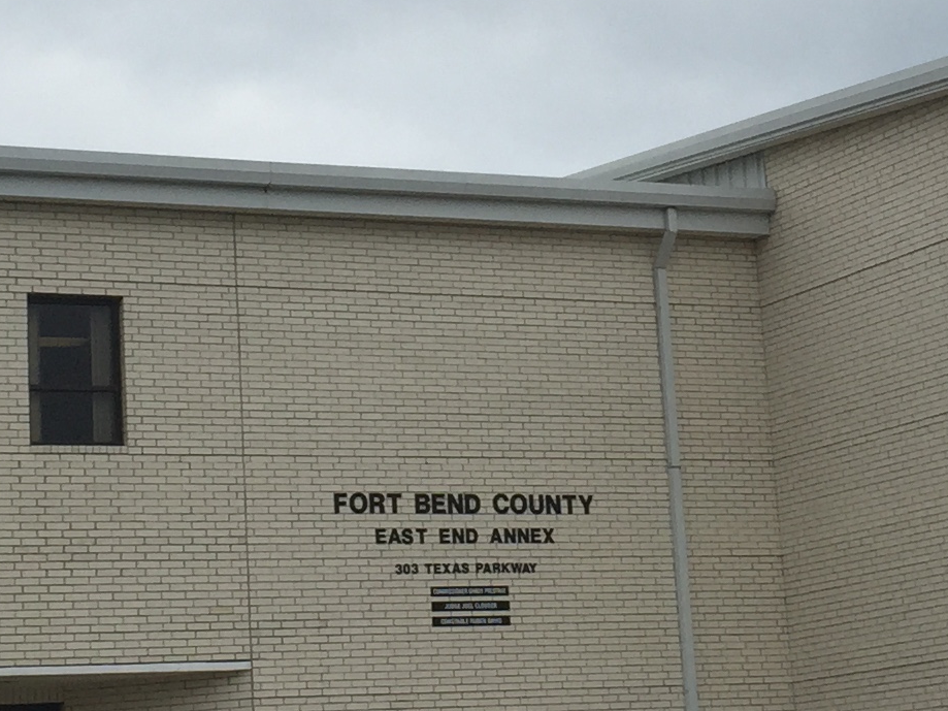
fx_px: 2820
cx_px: 517
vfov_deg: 14.3
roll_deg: +3.1
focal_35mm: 103
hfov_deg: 19.1
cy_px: 207
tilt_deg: +15.4
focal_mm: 4.15
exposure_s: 1/1883
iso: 32
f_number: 2.2
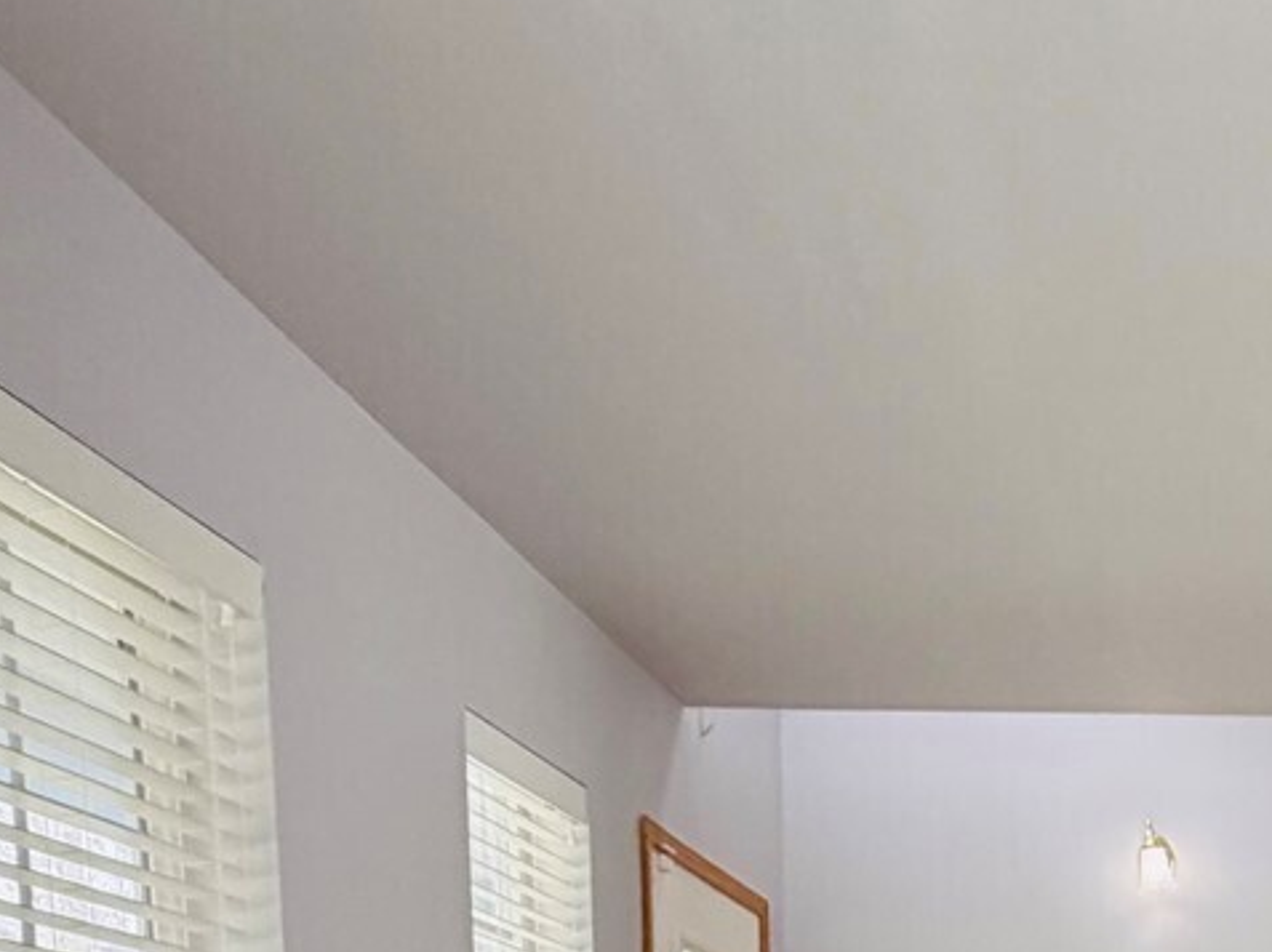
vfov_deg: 24.2
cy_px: 1429
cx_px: 1264
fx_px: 1726
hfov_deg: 36.5
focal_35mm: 47
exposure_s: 1/121
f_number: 2.2
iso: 250
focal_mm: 2.22
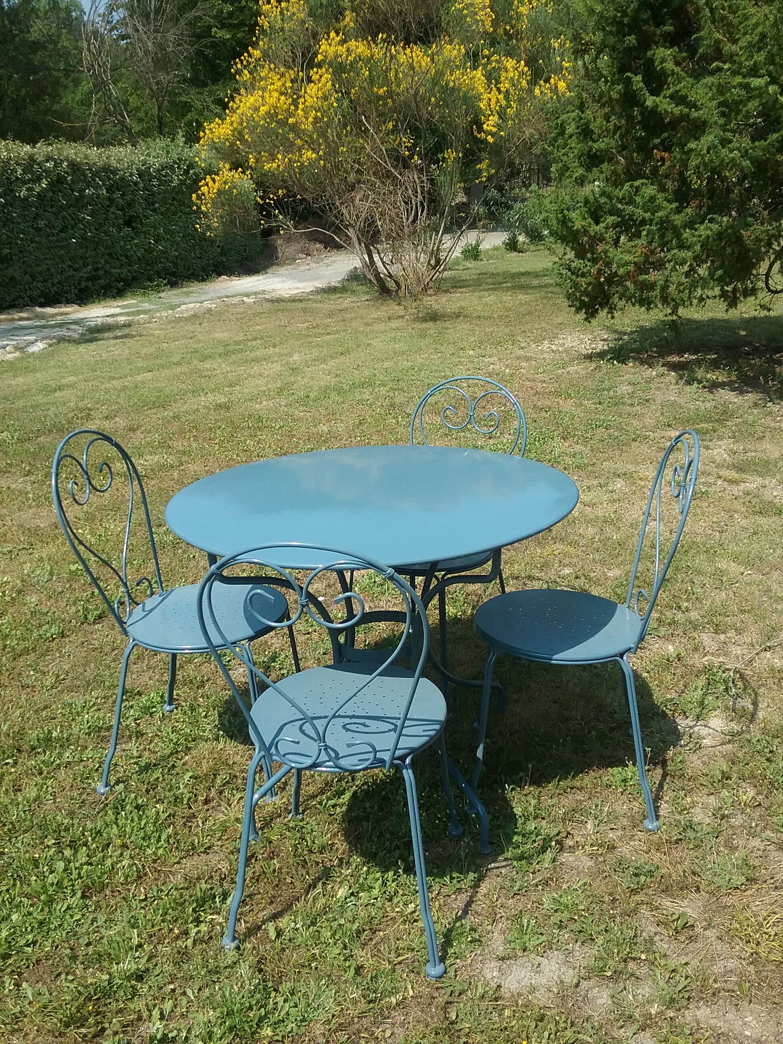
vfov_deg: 58.4
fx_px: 935
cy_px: 522
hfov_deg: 45.4
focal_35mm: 31
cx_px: 392
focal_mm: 3.3
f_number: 2.2
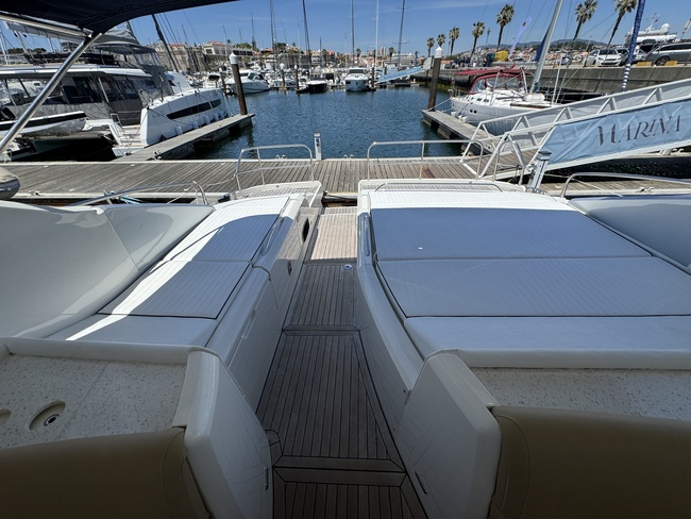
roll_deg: +1.6
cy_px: 260
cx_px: 346
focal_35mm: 14
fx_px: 280
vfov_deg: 85.7
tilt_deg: -32.4
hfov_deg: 102.0
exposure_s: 1/2584
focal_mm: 2.22
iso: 50
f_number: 2.2
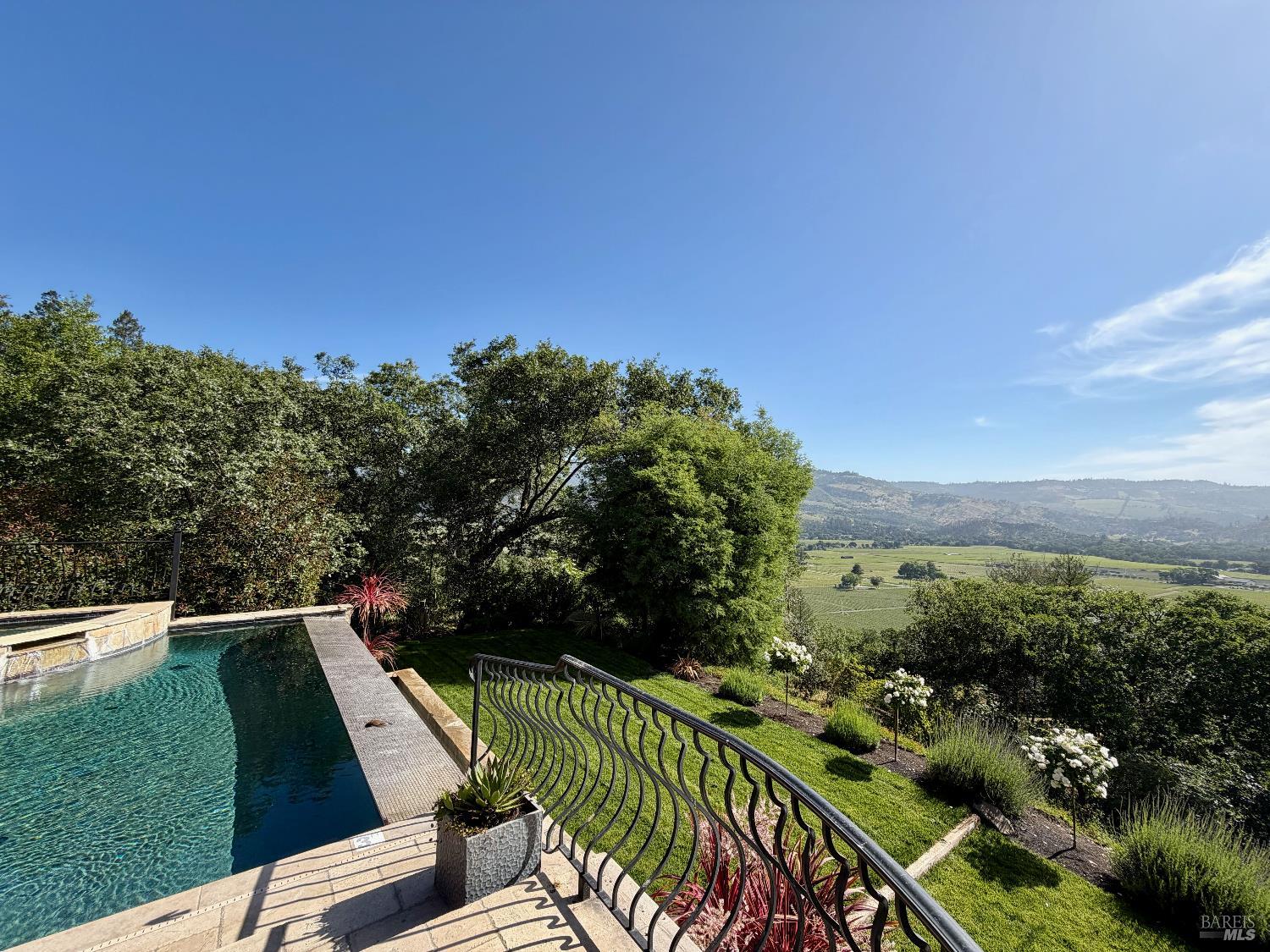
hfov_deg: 102.1
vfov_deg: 85.7
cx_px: 635
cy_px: 476
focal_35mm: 14
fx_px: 514
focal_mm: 2.22
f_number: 2.2
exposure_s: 1/770
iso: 20
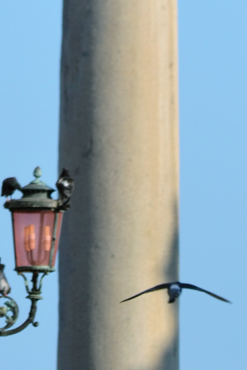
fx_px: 5699
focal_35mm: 554
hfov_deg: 2.5
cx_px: 17
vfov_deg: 3.7
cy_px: -177
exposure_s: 1/250
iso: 100
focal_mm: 110
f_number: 8
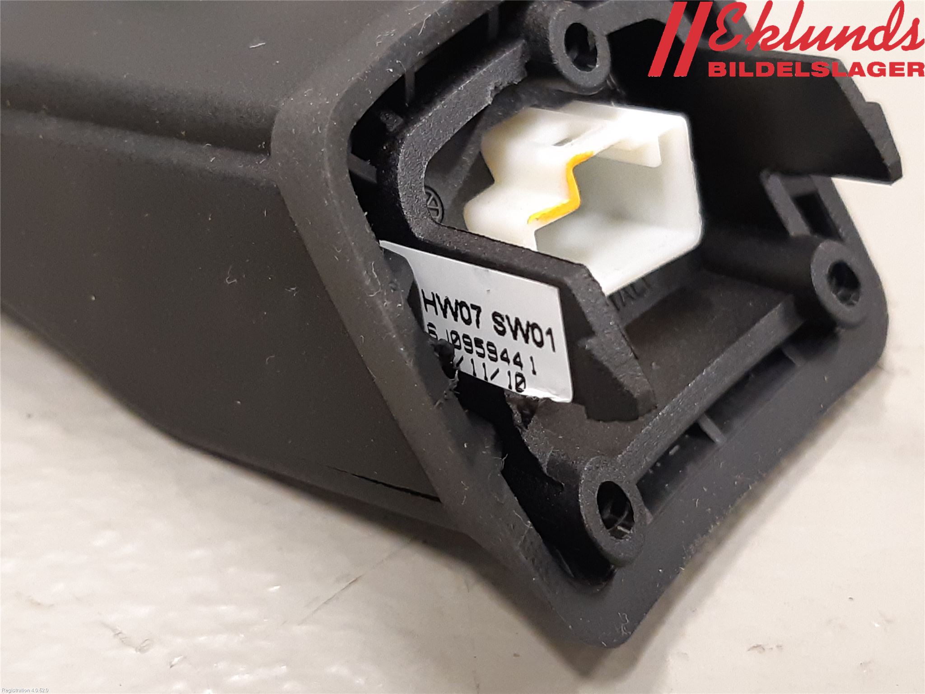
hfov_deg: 67.3
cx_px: 462
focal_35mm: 26
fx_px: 695
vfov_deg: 53.1
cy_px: 347
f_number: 1.7
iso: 250
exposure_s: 1/40
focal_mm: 3.93
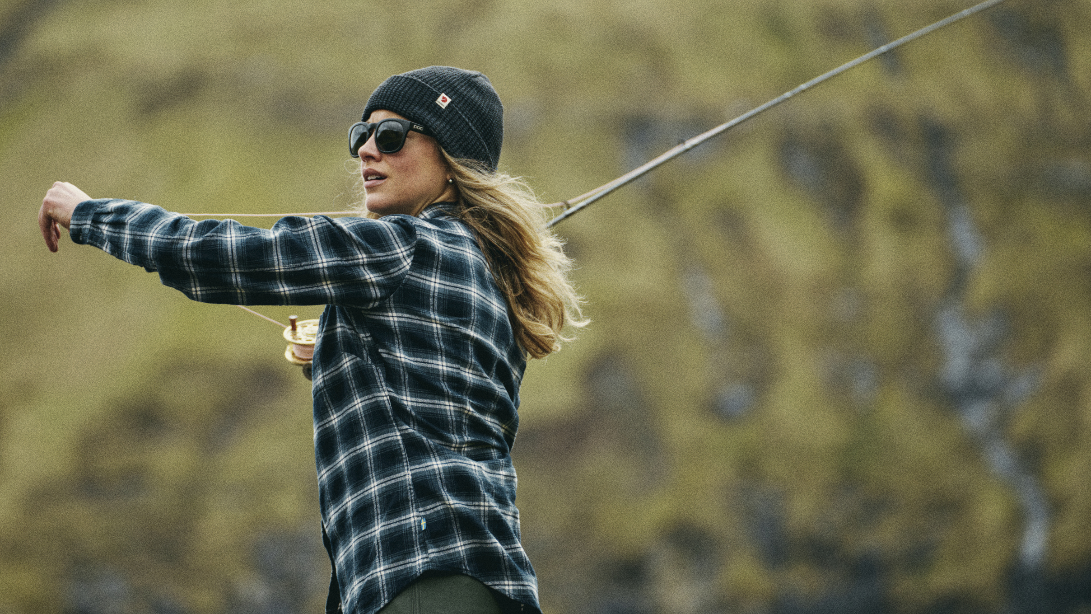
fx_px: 5381
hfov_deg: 11.6
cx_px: 477
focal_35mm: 186
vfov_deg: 6.5
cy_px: 252
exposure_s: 1/1250
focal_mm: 143
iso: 100
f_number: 2.8
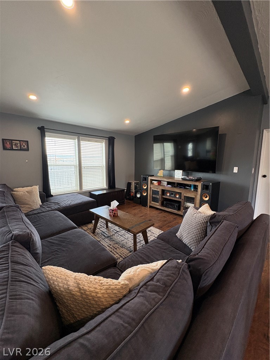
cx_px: 135
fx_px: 146
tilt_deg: -7.0
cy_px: 180
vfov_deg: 102.1
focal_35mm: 14
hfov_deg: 85.7
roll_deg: +0.0
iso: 320
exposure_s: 1/120
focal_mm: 2.22
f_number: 2.2
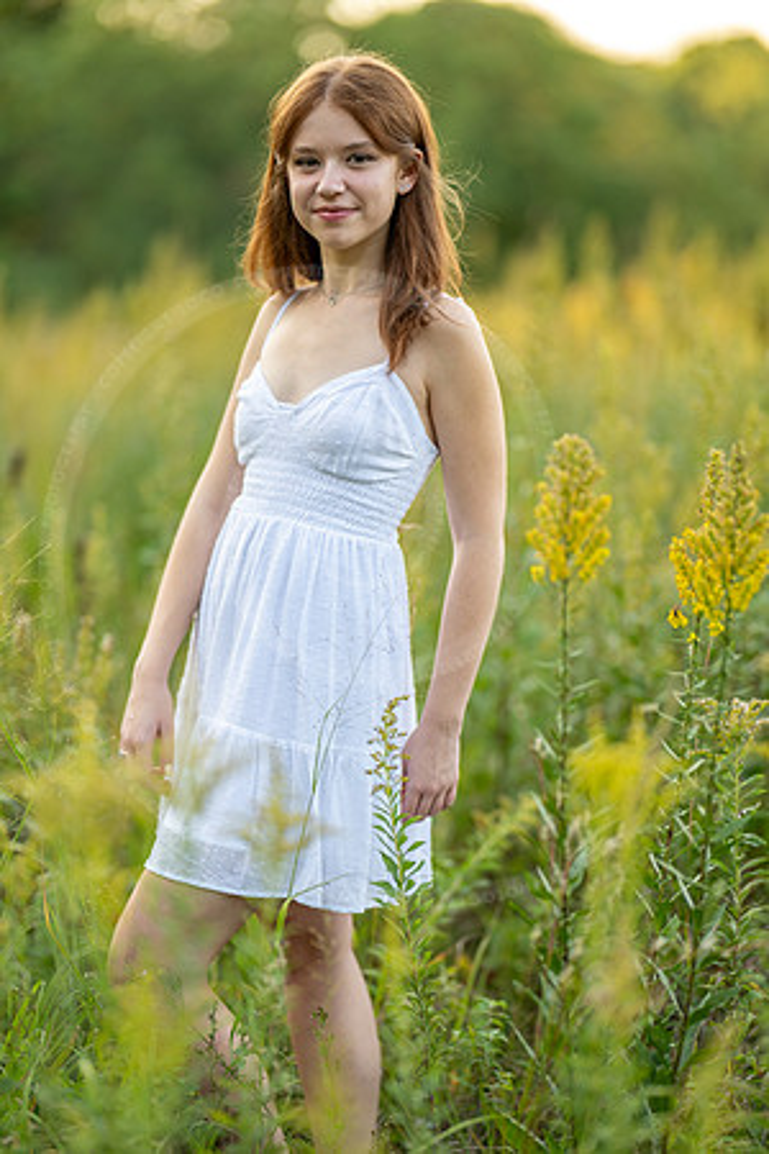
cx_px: 384
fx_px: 2723
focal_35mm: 85
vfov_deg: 23.9
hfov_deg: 16.1
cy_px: 577
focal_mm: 85
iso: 160
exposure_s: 1/800
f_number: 1.2
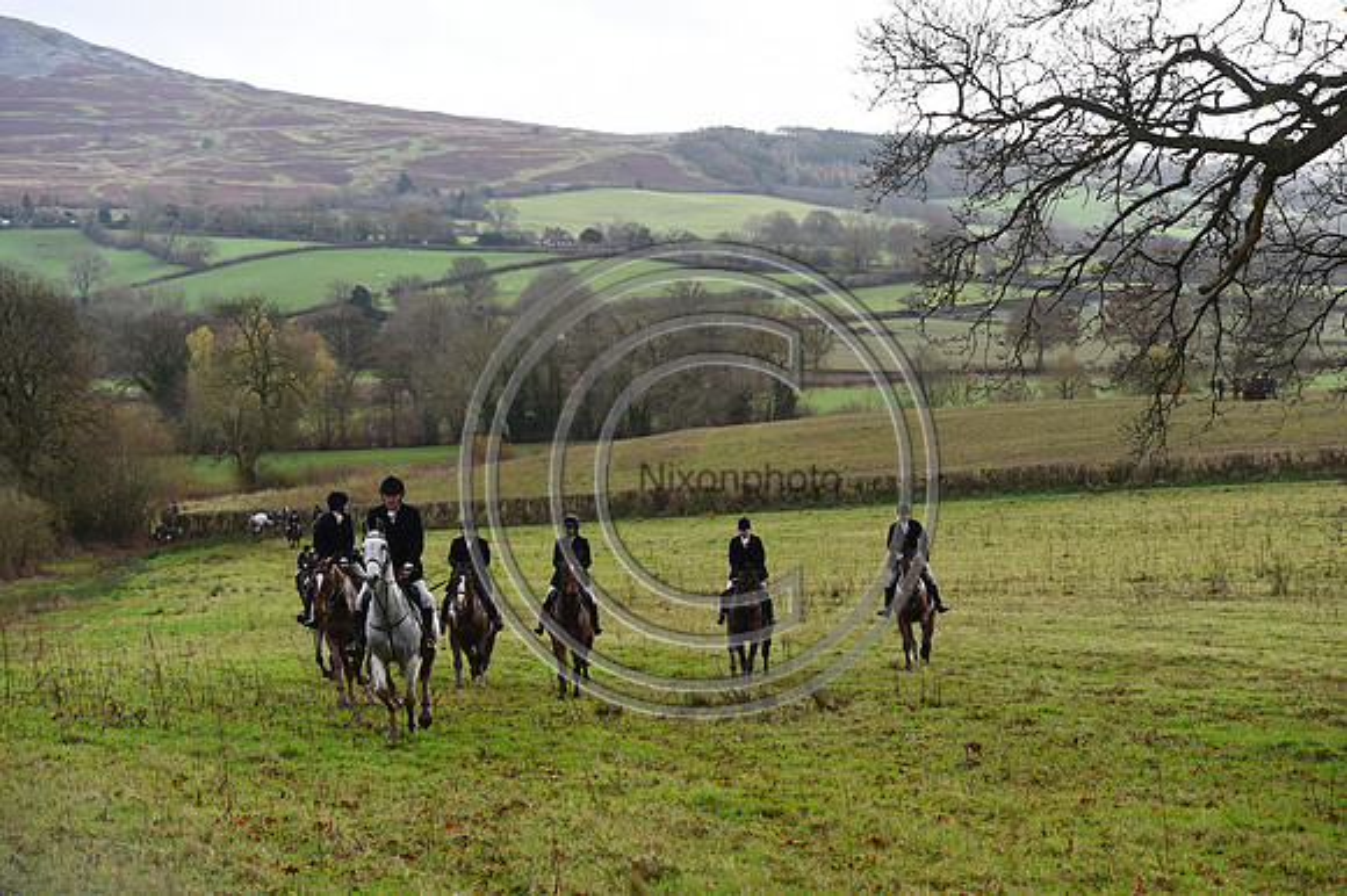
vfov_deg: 15.9
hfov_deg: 23.7
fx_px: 3216
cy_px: 448
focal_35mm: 86
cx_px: 674
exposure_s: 1/1000
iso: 800
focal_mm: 86
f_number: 4.5
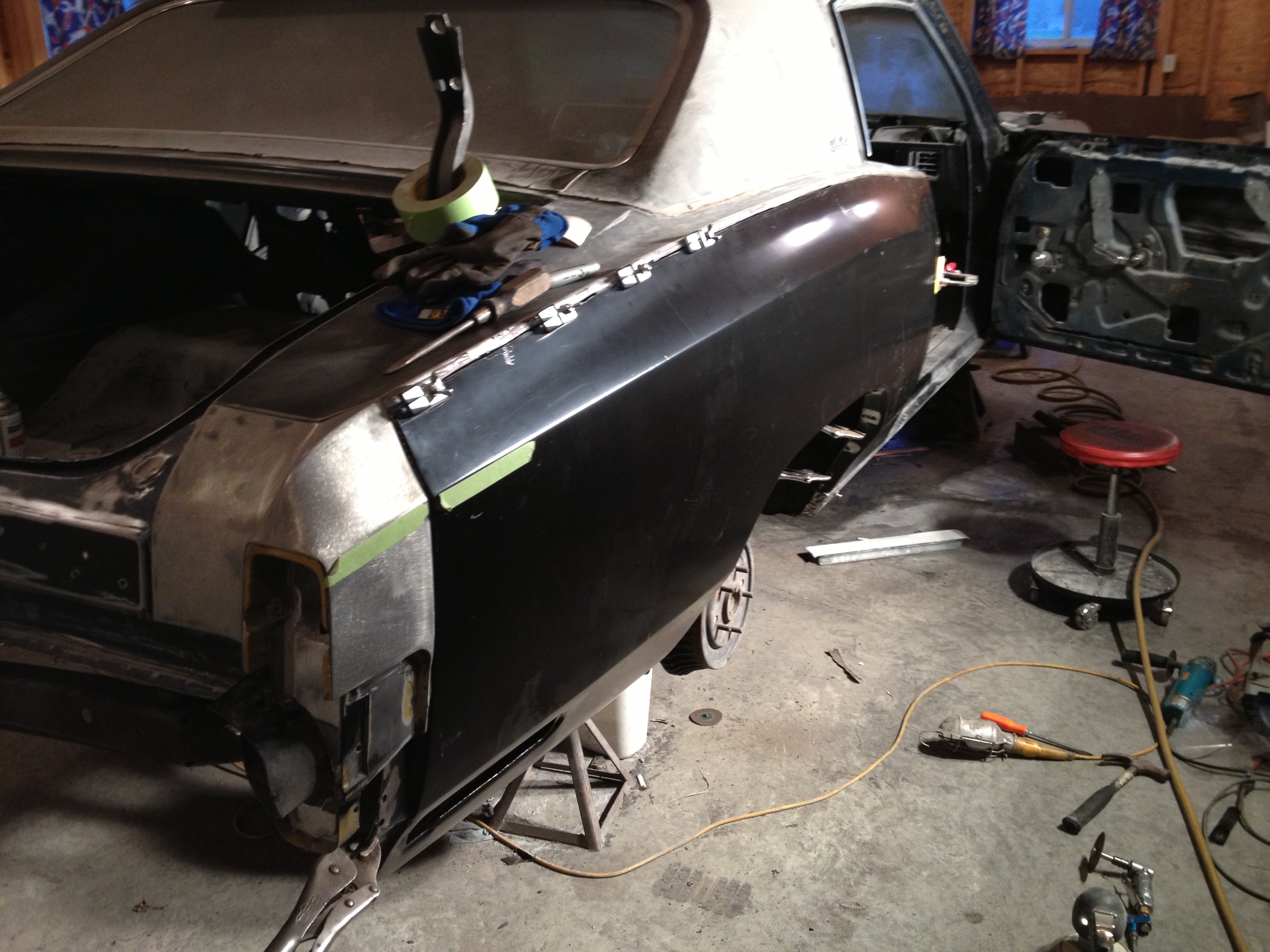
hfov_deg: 52.6
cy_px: 476
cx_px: 635
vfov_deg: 40.7
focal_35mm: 35
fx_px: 1284
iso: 125
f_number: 2.4
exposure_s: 1/20
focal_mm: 4.28
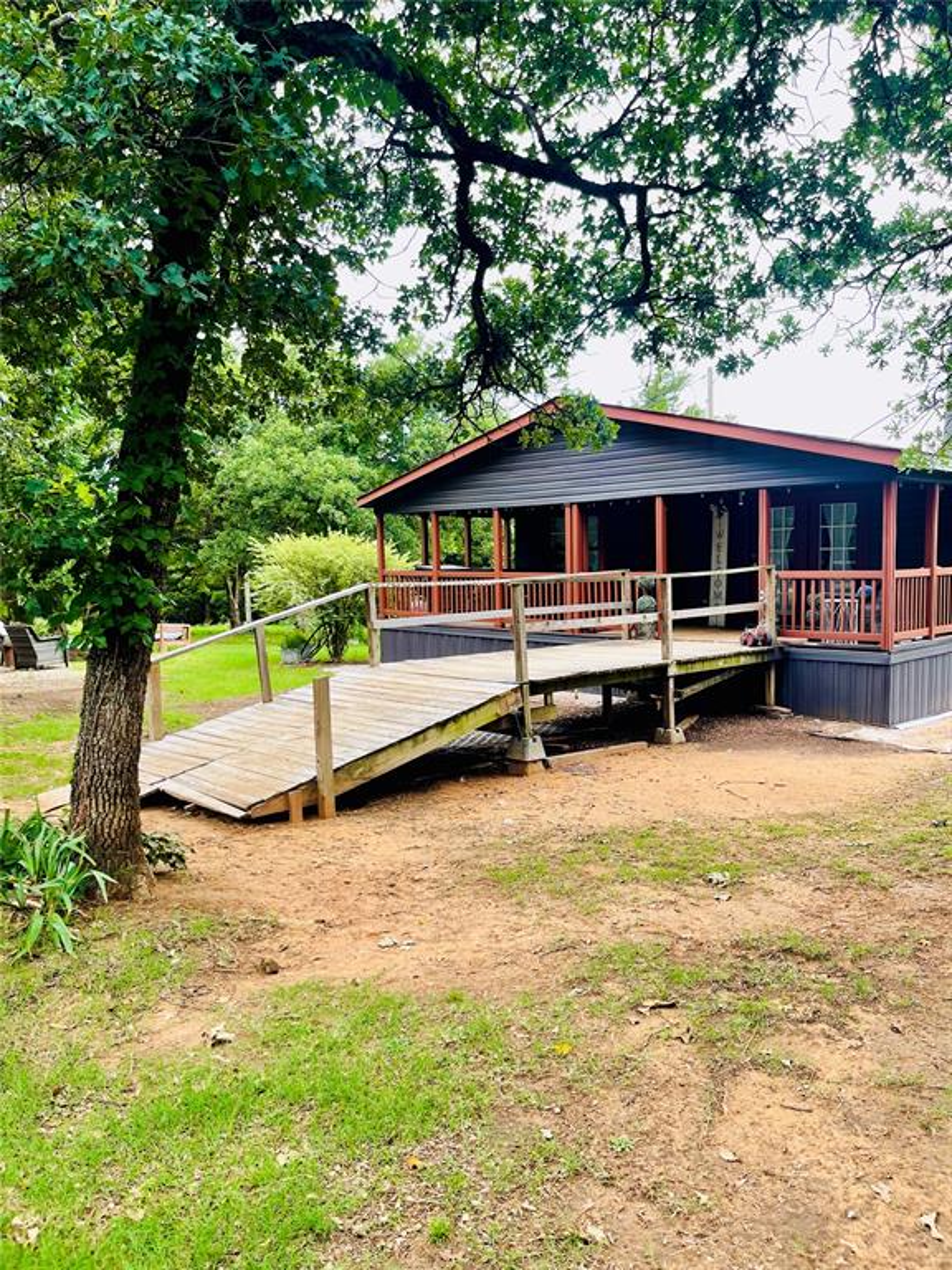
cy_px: 635
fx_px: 953
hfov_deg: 53.1
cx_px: 476
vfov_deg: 67.3
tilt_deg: -5.0
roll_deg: +0.8
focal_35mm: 26
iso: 32
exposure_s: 1/216
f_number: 1.6
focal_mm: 5.1
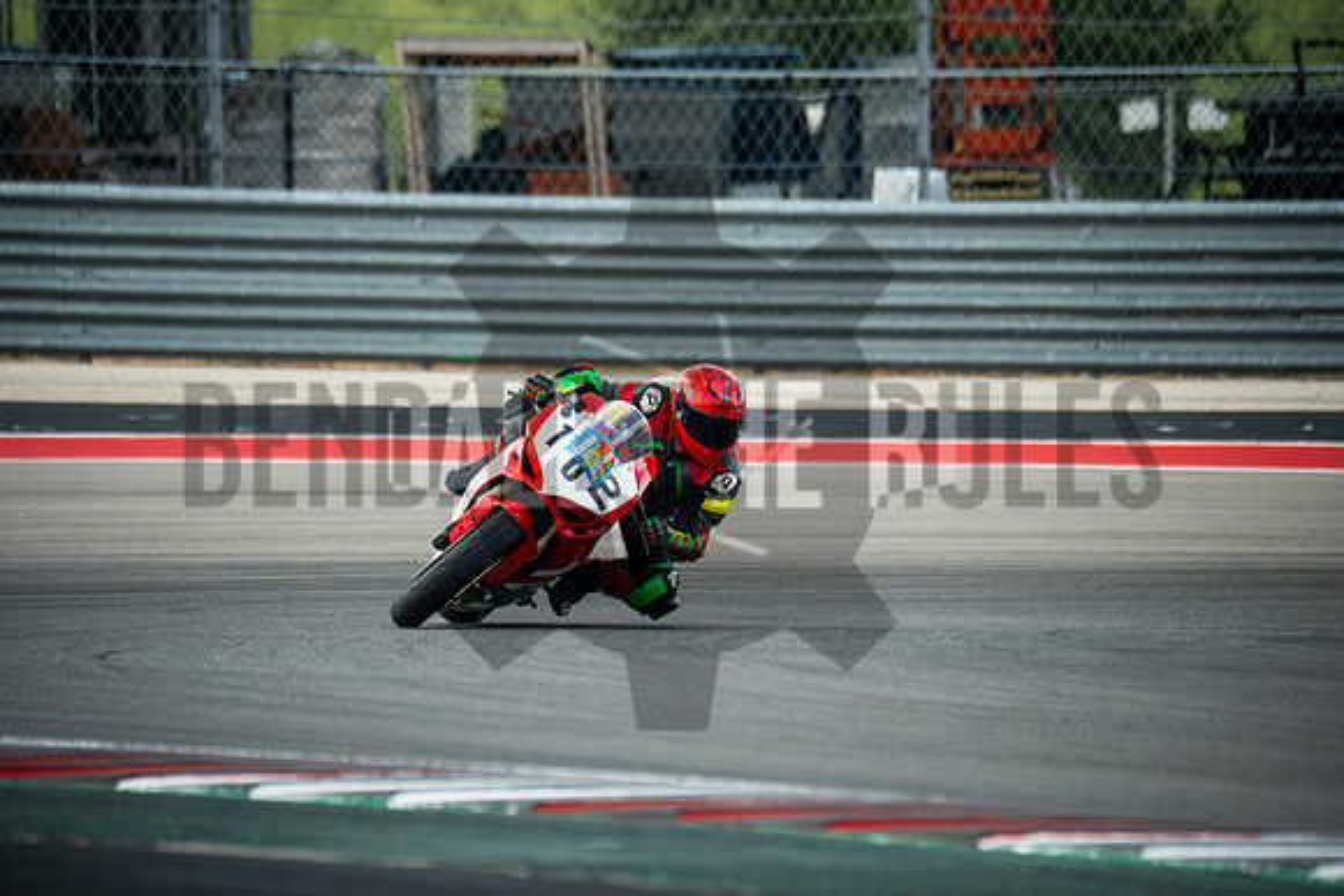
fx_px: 22404
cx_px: 672
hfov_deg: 3.4
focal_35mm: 600
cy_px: 448
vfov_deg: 2.3
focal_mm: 400
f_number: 5.6
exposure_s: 1/1600
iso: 2500
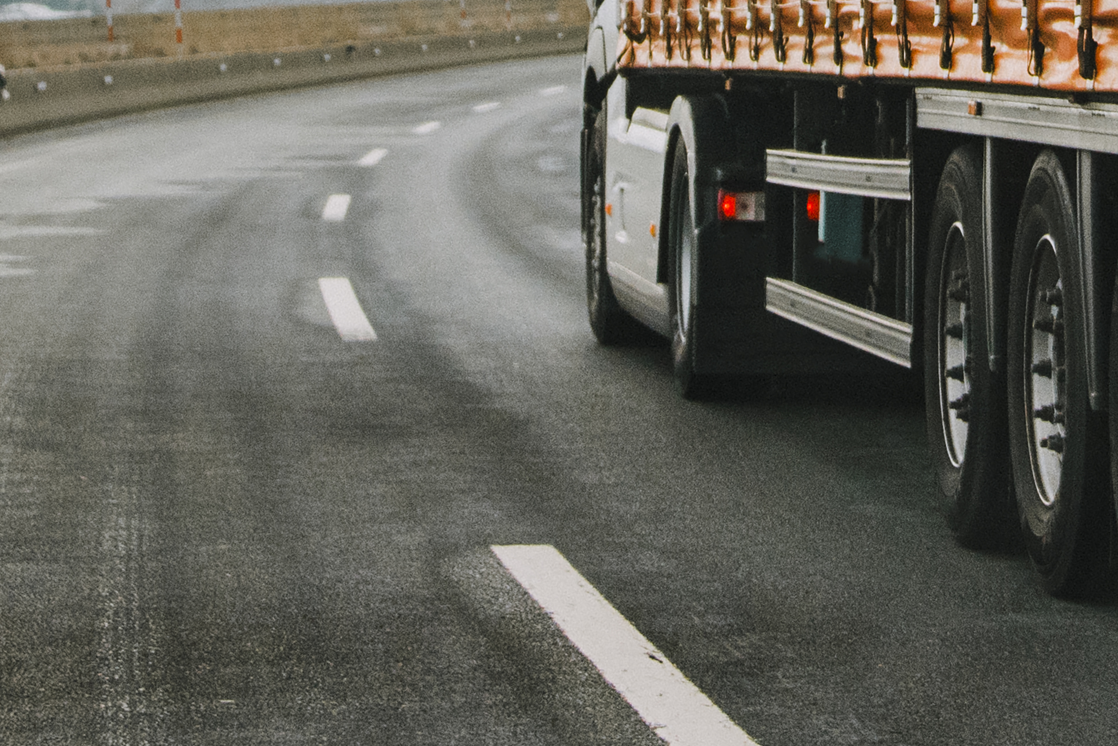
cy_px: -391
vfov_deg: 8.9
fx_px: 4660
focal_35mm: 150
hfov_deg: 13.6
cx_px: 819
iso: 1600
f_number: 4.2
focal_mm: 48
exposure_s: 1/4000
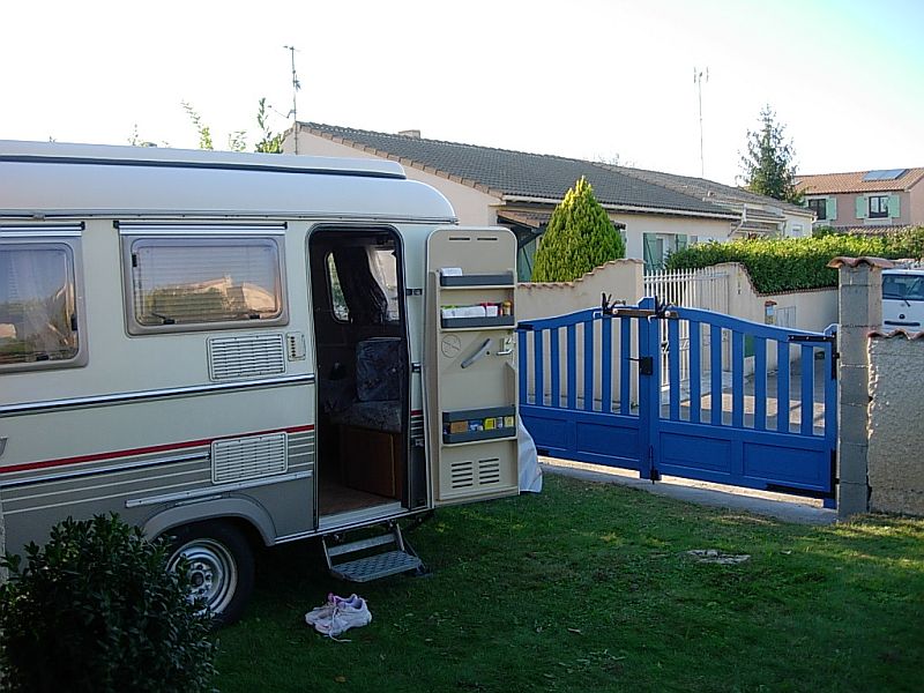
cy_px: 346
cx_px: 462
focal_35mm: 38
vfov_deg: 37.7
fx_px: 1014
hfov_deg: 49.0
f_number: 2.8
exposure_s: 1/384
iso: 64
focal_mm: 7.8
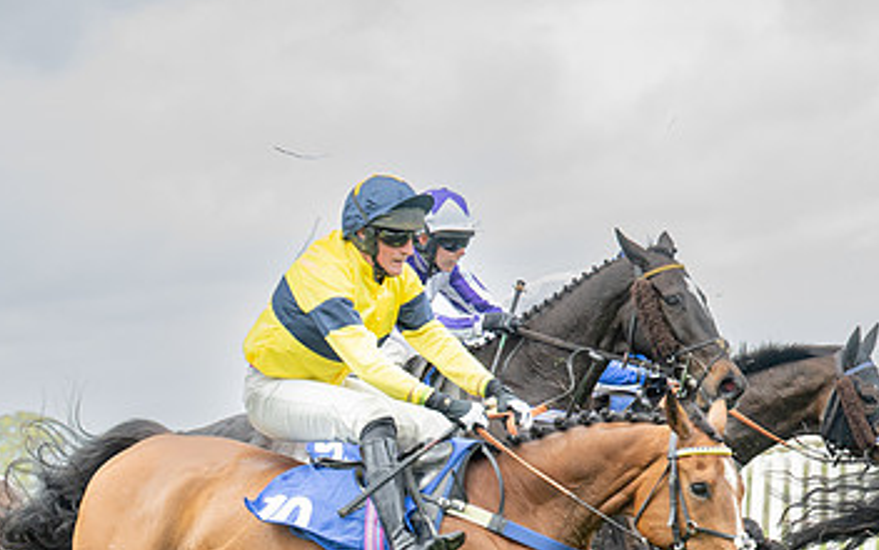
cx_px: 529
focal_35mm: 164
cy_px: 527
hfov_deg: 12.8
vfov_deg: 8.0
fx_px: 3929
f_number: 5
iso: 400
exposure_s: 1/500
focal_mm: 70
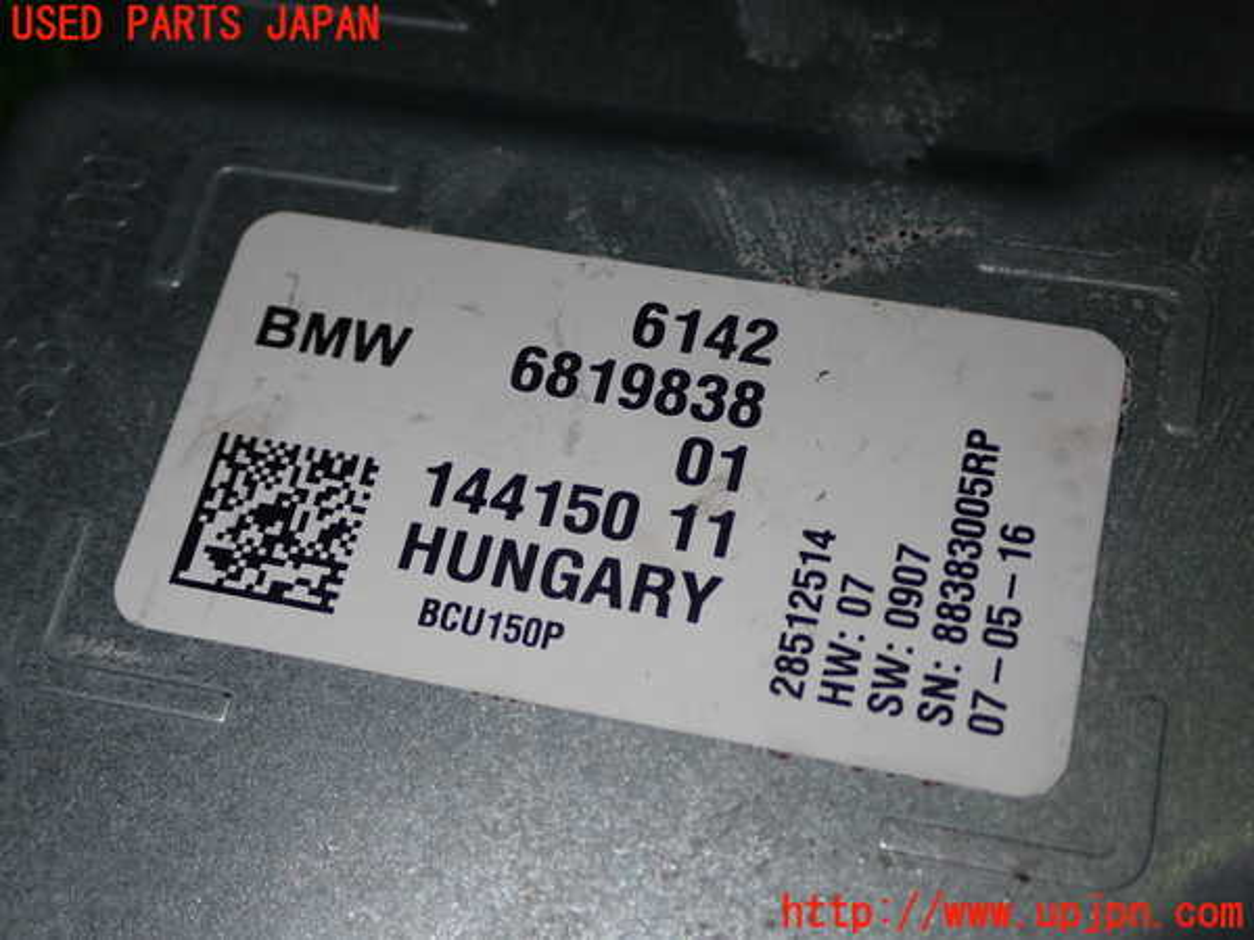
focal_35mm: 54
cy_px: 470
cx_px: 627
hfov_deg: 35.5
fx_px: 1956
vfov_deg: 27.0
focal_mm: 9.65
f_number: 10
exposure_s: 1/50
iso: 200
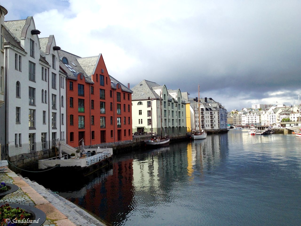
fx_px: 304
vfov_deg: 40.7
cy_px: 113
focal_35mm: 35
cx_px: 150
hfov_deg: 52.6
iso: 64
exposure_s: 1/2404
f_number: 2.4
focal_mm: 4.28
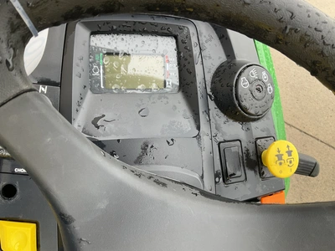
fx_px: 281
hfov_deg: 61.7
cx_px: 168
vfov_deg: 48.2
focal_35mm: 29
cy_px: 126
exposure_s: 1/122
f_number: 1.8
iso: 25
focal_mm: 3
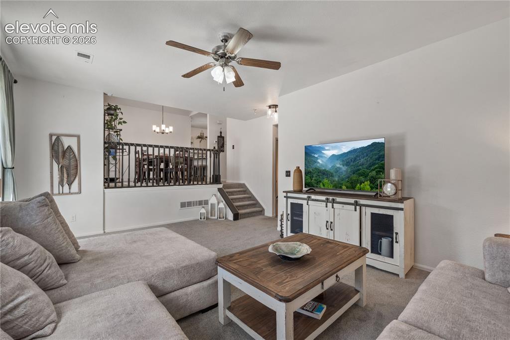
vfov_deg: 72.0
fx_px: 234
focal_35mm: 16
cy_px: 170
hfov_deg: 95.0
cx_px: 255
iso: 200
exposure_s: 1/8
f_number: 9
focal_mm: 16.5
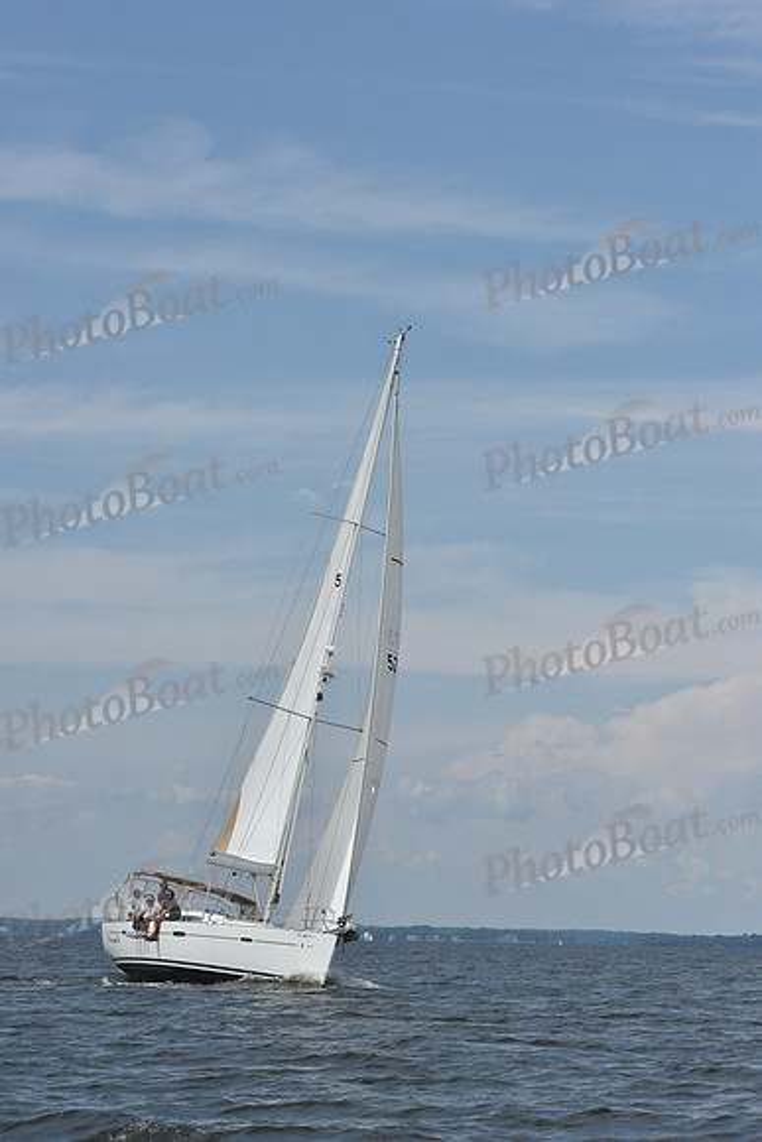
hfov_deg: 14.4
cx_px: 381
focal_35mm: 95
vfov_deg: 21.5
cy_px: 571
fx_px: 3014
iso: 320
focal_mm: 95
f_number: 10
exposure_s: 1/1600
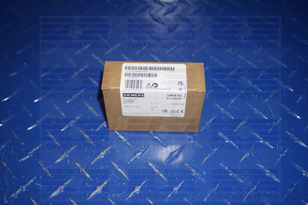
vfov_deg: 31.8
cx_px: 154
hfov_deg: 46.5
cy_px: 102
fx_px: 359
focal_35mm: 42
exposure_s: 1/60
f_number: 4.5
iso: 400
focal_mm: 28
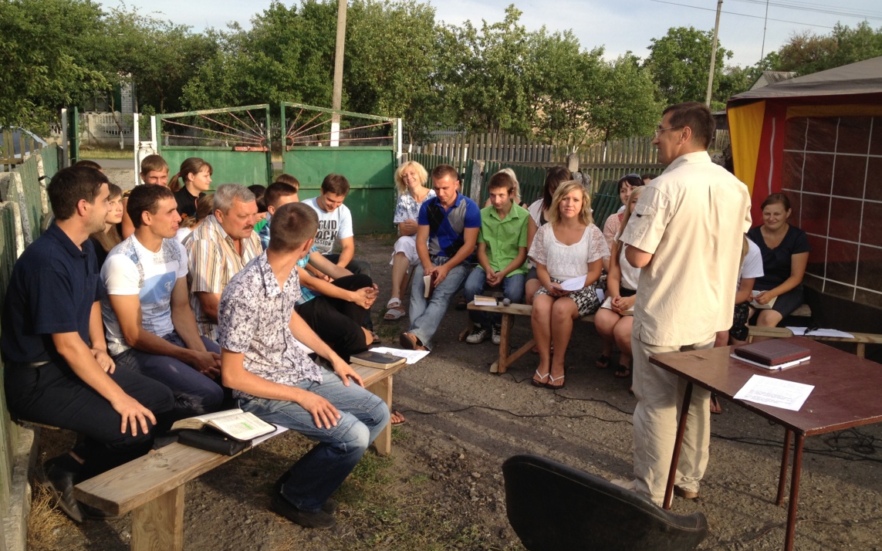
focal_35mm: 38
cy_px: 276
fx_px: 913
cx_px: 435
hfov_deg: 51.5
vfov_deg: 33.6
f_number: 2.4
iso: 64
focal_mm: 4.28
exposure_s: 1/400
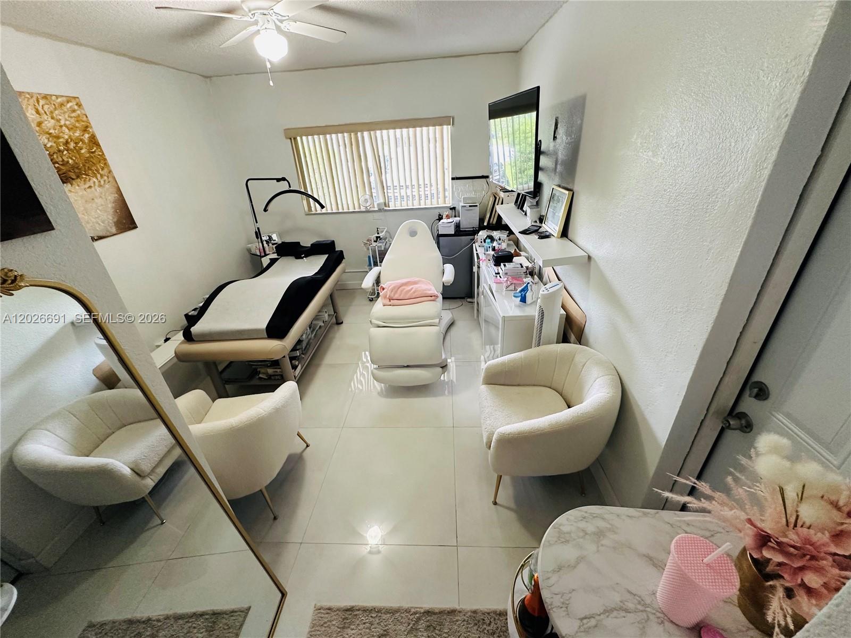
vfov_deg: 85.7
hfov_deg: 102.1
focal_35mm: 14
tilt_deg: -26.7
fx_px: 344
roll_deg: +3.6
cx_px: 426
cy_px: 319
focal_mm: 2.22
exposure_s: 1/60
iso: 320
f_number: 2.2
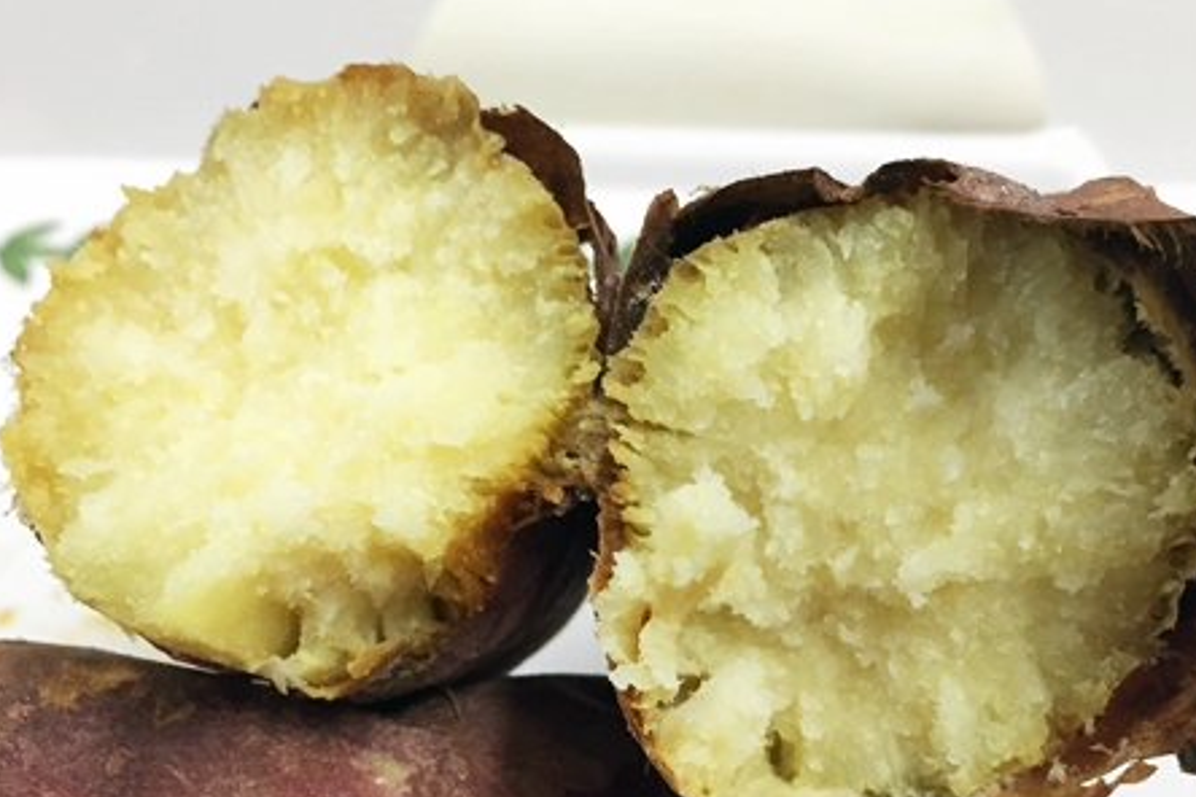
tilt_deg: -49.9
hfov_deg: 38.8
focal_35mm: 51
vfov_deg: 25.5
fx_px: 1694
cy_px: 740
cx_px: 656
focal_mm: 4.15
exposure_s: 1/30
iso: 80
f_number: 2.2
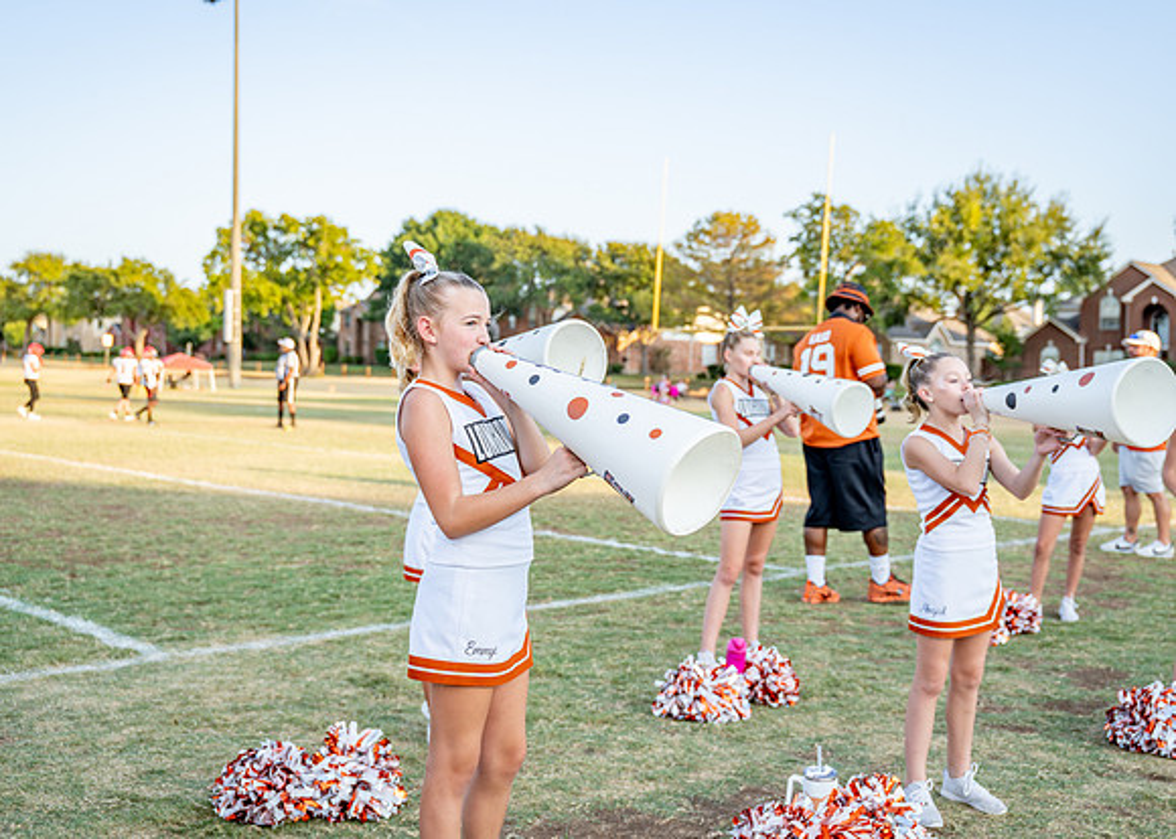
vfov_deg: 34.1
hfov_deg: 46.5
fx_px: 1369
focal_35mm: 41
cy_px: 399
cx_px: 605
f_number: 2.8
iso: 200
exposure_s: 1/1250
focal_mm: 33
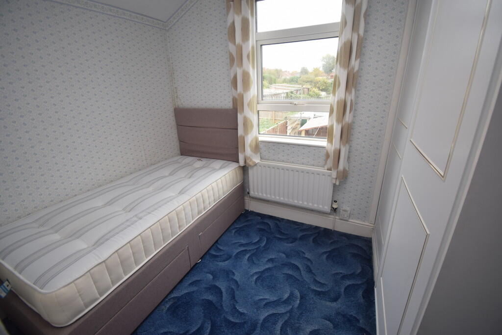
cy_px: 168
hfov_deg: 100.4
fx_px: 209
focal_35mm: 15
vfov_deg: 77.3
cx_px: 251
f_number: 5
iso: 400
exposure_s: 1/100
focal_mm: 10
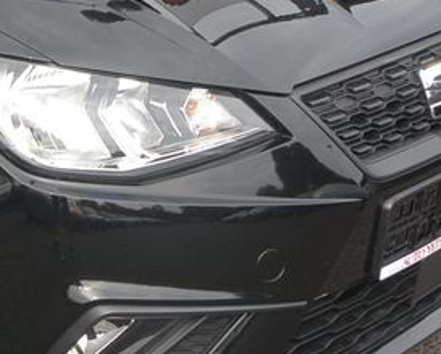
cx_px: -171
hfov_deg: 17.4
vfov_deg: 15.0
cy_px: 72
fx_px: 1333
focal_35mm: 102
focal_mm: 11
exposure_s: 1/250
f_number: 6.3
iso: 160
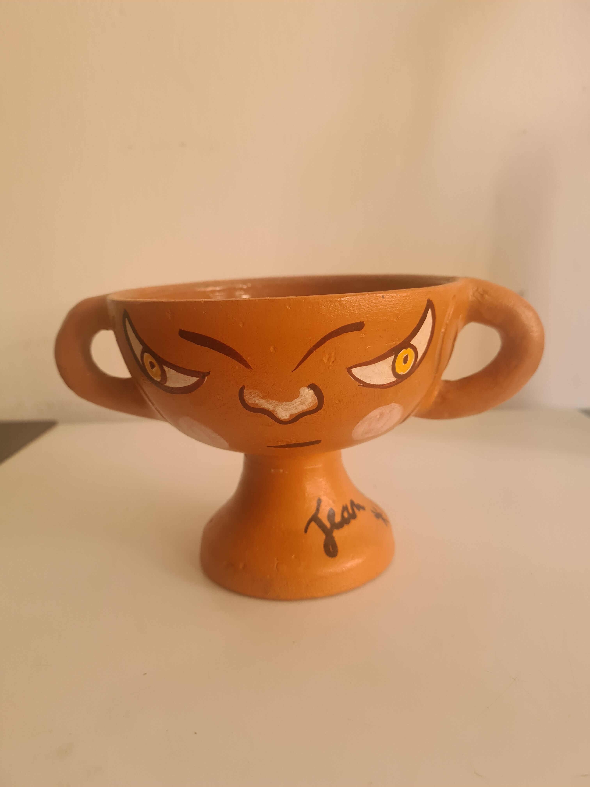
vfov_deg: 67.3
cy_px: 394
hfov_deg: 53.1
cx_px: 295
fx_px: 591
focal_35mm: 26
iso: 200
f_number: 1.8
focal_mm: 5.4
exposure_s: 1/50
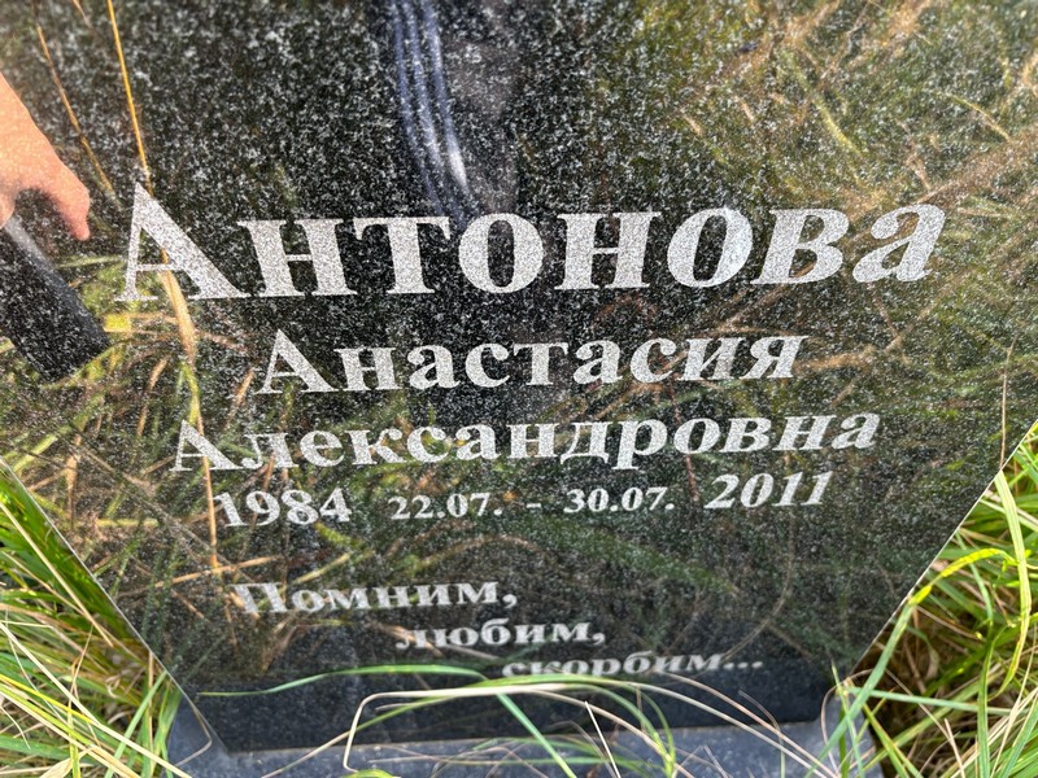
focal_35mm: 26
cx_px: 519
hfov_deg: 67.3
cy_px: 389
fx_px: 780
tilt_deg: -47.8
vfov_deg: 53.1
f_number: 1.6
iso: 50
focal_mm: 5.96
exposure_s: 1/121
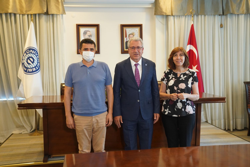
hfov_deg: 47.4
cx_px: 125
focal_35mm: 41
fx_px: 285
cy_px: 84
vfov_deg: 32.6
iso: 5000
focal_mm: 41
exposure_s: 1/200
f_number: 3.5
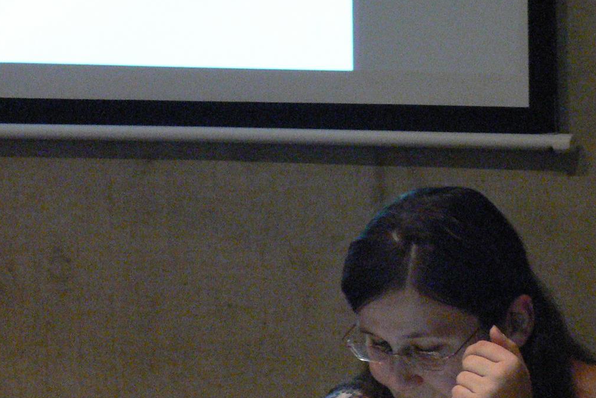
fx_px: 3776
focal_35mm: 228
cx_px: 449
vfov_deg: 6.0
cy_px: 295
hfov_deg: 9.0
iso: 400
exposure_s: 1/20
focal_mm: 20.9
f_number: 3.2
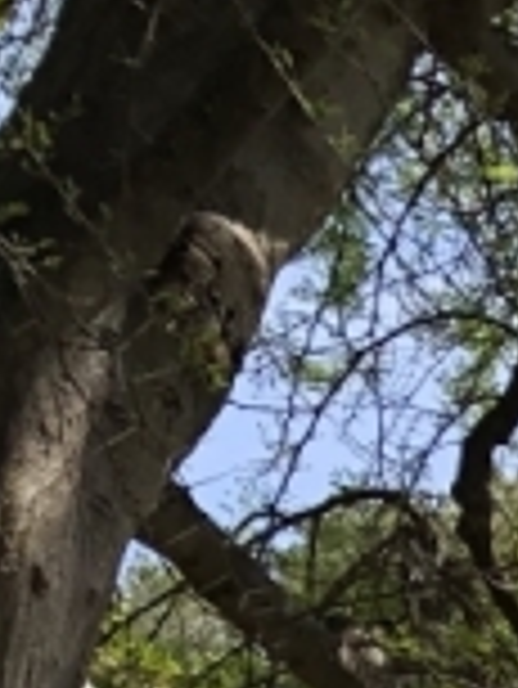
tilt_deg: +0.4
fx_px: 4383
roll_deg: +1.7
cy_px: 2307
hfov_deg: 5.9
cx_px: 1950
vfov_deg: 7.5
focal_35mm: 220
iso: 20
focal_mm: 3.99
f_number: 1.8
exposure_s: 1/1171
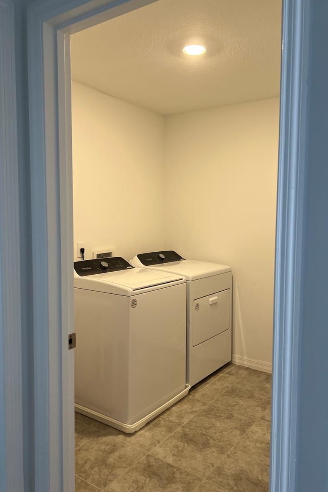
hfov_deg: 46.4
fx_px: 383
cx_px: 174
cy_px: 238
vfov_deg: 65.5
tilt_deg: -2.7
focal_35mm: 28
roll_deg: +0.0
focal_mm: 5.7
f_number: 1.5
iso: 64
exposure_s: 1/60
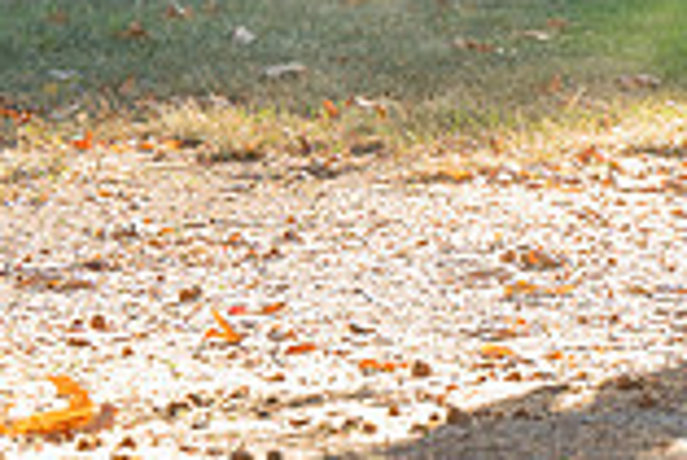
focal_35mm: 317
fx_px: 6055
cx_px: 1221
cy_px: -313
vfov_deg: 4.3
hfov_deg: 6.4
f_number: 4
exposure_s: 1/200
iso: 200
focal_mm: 86
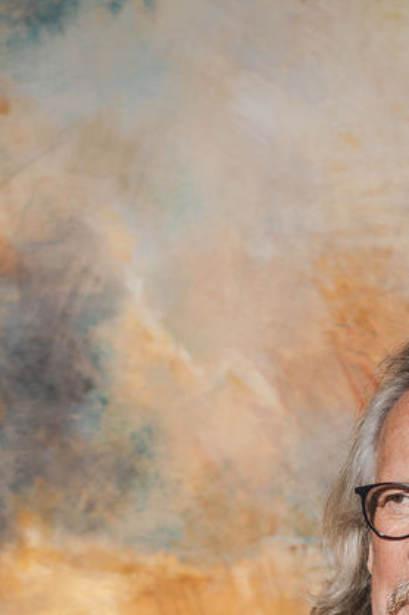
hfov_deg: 13.3
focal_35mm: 103
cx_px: 256
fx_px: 1758
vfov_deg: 18.1
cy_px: 864
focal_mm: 28
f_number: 2
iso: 100
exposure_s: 1/100
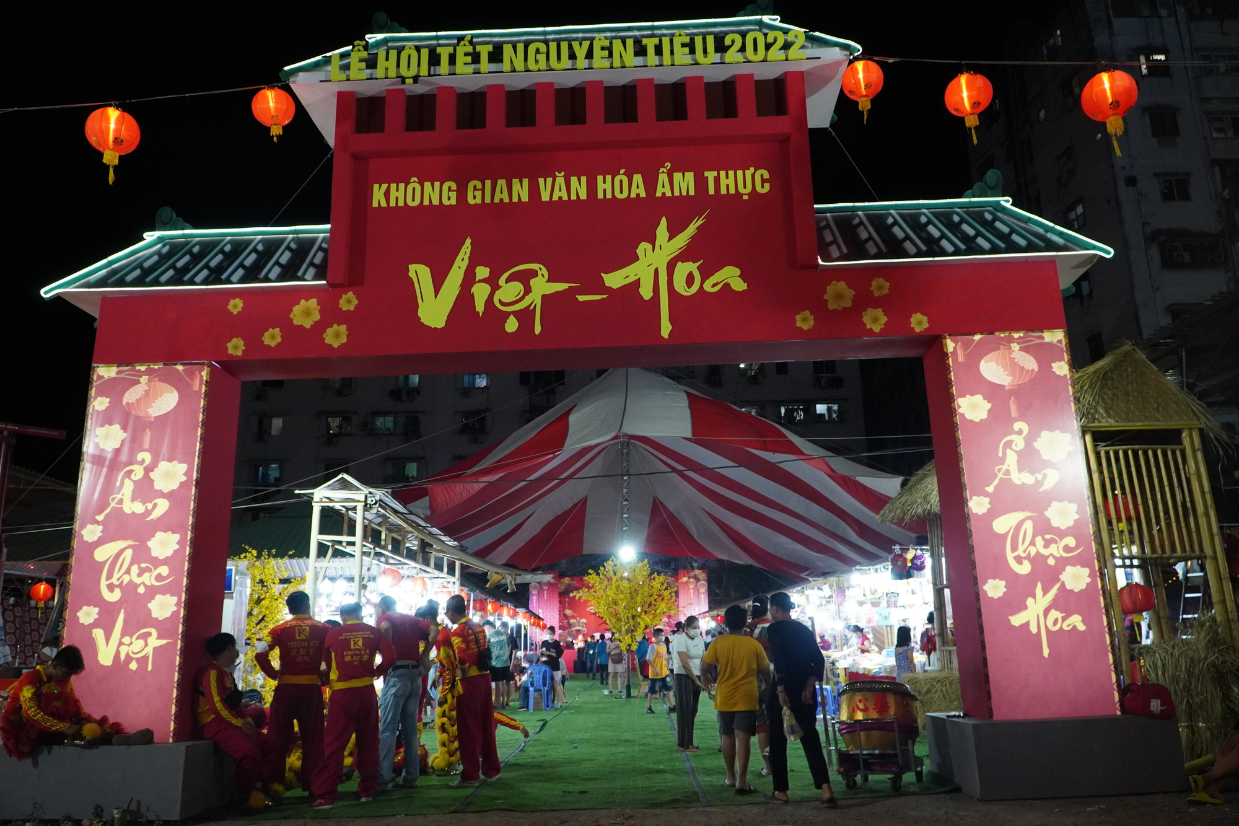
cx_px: 620
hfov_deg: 67.4
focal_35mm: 27
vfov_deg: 47.9
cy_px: 413
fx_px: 929
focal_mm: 18
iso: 2000
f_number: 4
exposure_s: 1/160
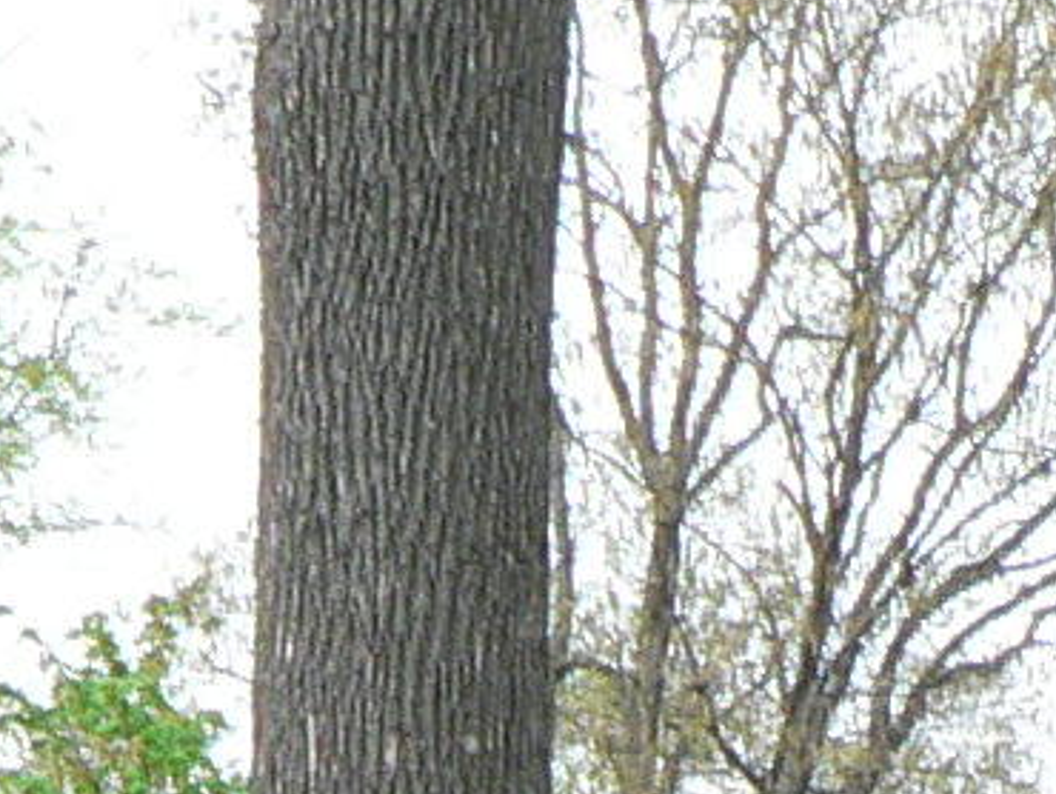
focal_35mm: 249
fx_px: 7601
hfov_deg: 7.9
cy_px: 2673
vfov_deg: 5.5
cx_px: 291
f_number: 4
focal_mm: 6
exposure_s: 1/200
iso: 80
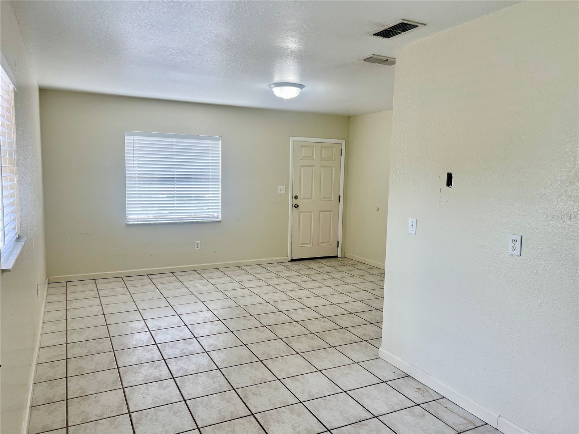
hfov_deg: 67.3
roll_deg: -0.3
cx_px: 290
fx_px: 435
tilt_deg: -4.3
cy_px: 217
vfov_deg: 53.1
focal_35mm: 26
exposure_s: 1/165
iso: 50
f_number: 1.5
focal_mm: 5.7
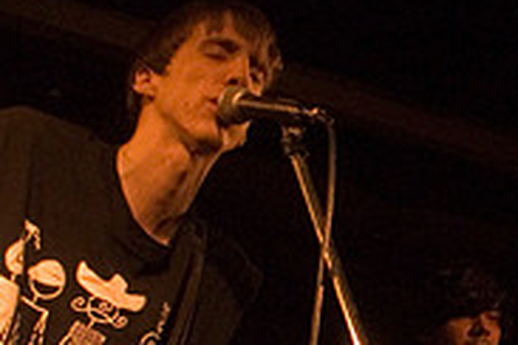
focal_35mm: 95
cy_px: 373
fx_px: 1367
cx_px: 543
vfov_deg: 14.1
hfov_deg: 20.6
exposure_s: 1/80
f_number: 2.8
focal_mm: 20
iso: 1600
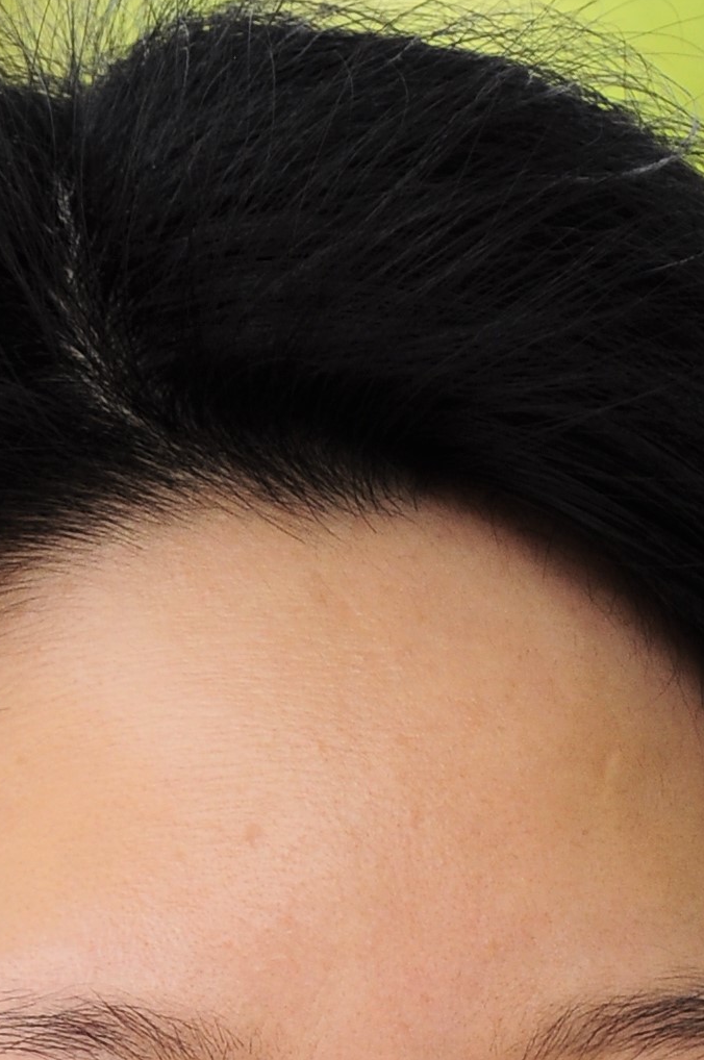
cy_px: 1844
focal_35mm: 619
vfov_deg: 3.3
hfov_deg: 2.2
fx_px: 18206
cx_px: 139
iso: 200
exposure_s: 1/320
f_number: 6.3
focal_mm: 98
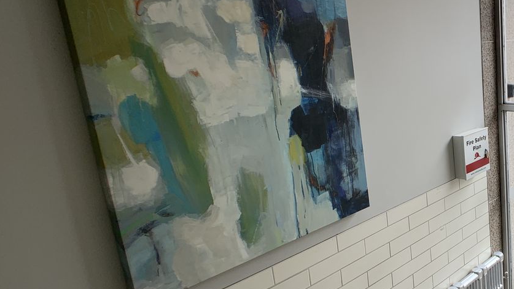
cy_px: 155
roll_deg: +2.6
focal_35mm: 52
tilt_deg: -12.9
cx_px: 461
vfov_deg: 23.1
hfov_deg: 37.3
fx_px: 709
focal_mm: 4.25
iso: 25
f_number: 1.8
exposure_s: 1/166
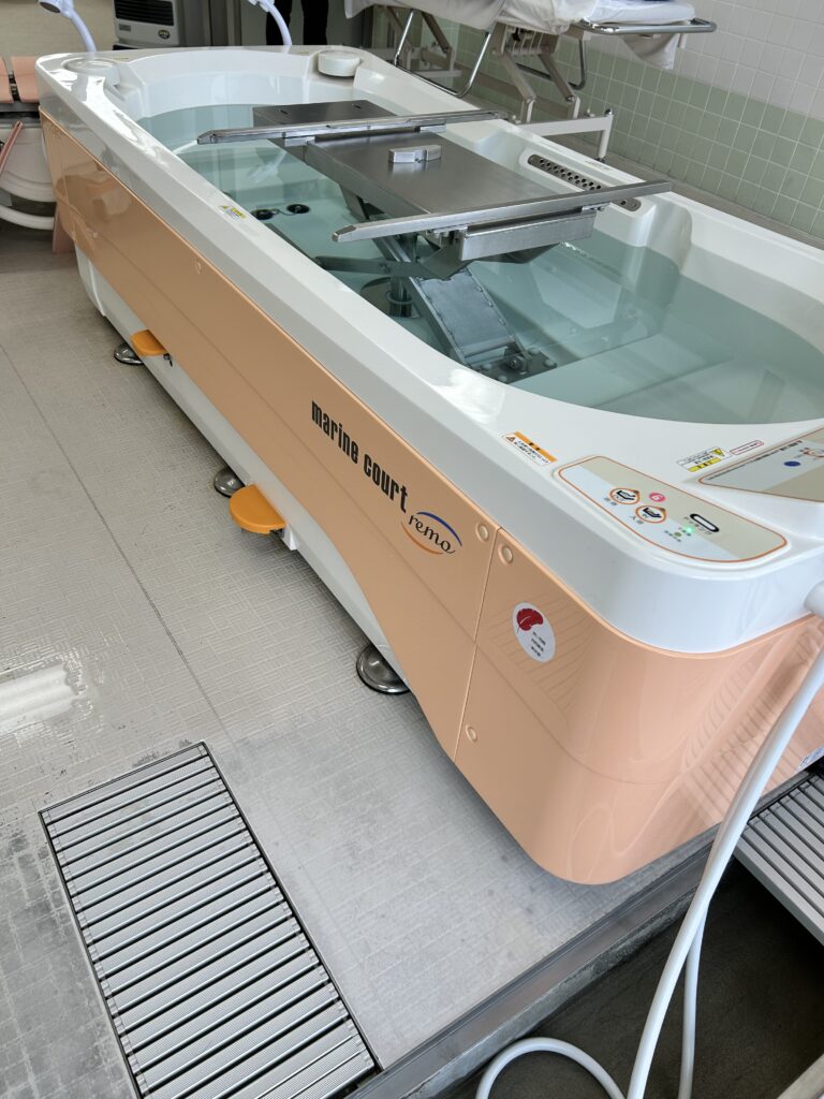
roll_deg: -6.7
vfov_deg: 67.3
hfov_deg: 53.1
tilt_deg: -41.3
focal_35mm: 26
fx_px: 825
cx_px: 412
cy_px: 550
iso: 32
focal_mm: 5.7
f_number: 1.5
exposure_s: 1/125
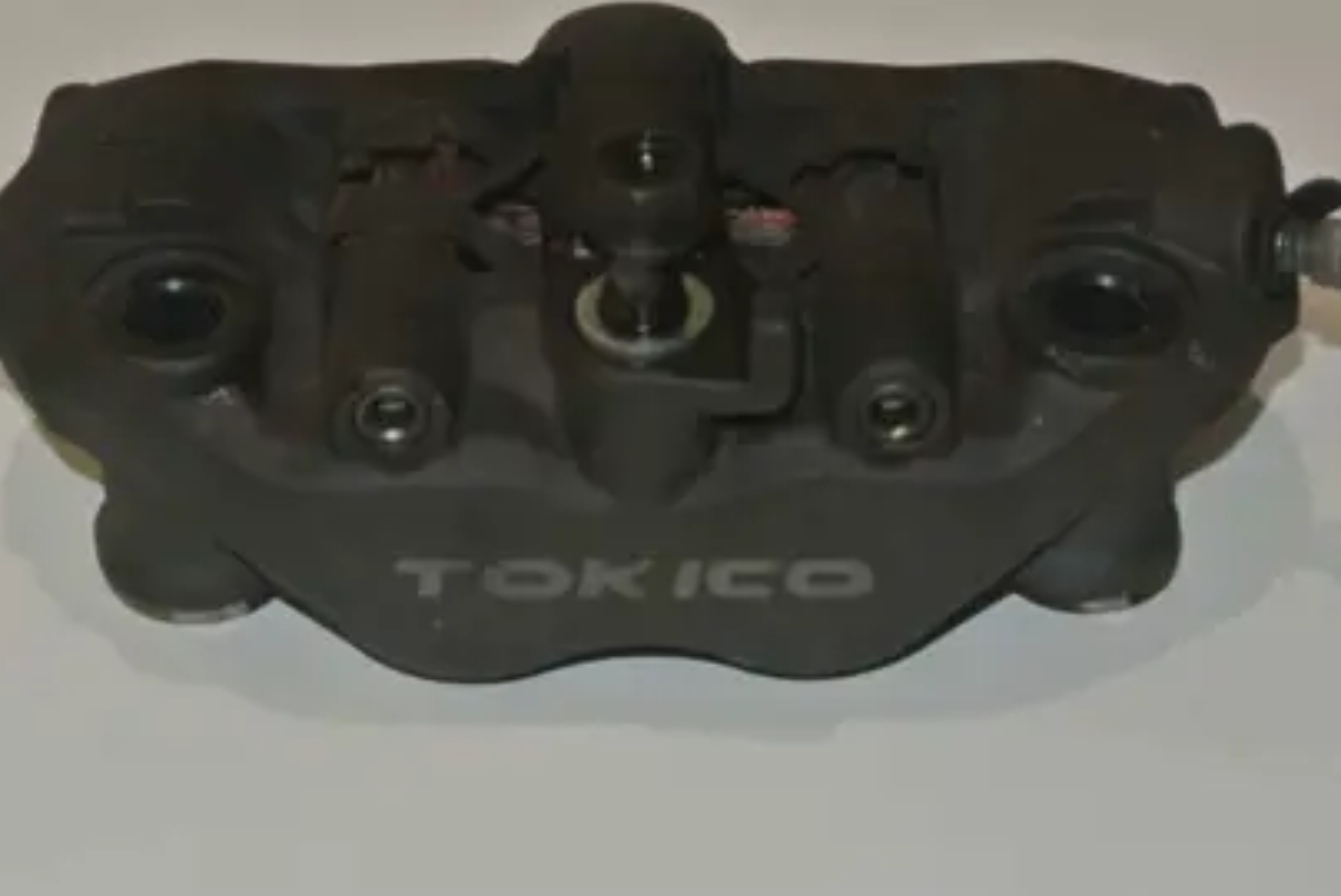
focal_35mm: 108
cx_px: 661
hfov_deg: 18.9
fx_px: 4026
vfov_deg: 12.7
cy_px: 378
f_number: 5.6
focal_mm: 30
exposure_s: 1/60
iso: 200
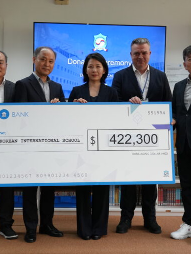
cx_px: 100
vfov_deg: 32.8
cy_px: 127
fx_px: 432
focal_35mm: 59
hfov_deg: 24.9
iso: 1250
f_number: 4.5
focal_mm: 27
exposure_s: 1/160
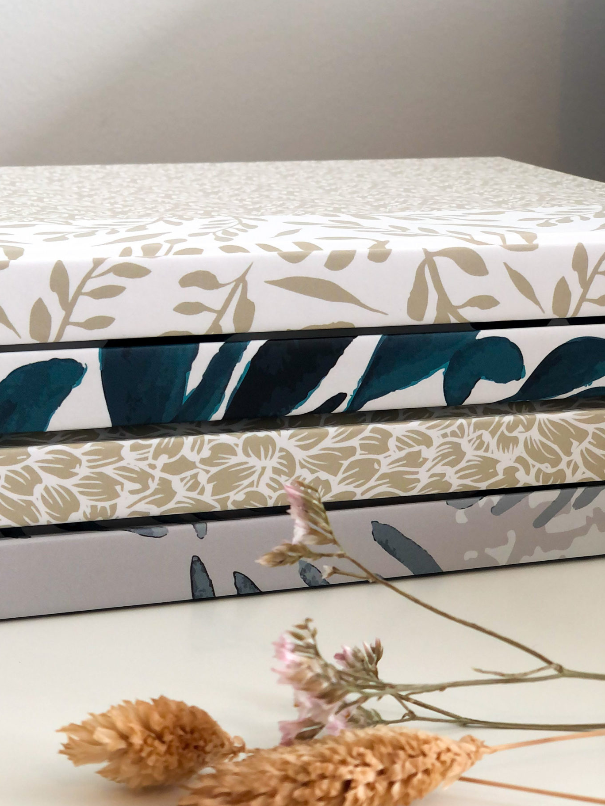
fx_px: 1701
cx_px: 185
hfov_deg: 20.1
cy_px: 501
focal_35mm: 73
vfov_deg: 26.6
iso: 32
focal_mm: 6
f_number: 2.4
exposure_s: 1/60
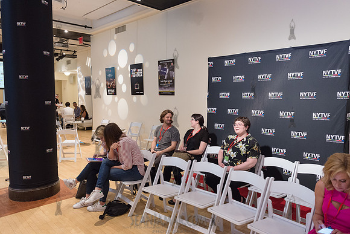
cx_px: 175
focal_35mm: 27
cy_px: 117
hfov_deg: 67.4
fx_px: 263
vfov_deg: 48.0
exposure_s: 1/200
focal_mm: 27
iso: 2500
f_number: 4
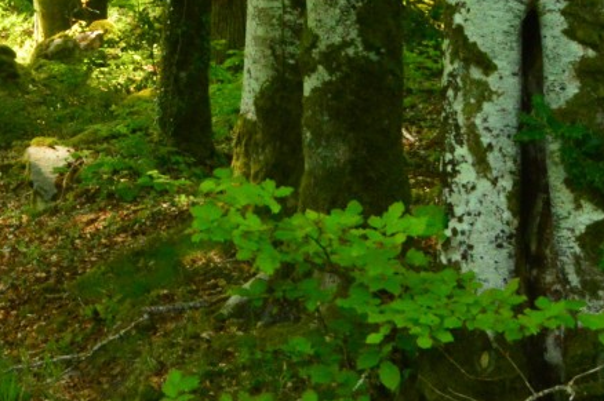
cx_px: -345
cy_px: -175
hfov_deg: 15.9
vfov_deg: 11.3
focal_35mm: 117
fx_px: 1958
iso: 1800
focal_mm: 21
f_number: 11
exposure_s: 1/30
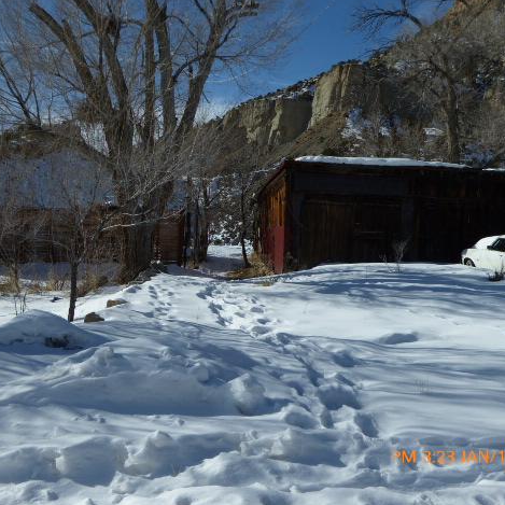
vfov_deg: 40.9
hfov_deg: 40.9
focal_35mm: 41
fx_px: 677
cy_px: 249
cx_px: 258
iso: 80
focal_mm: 5.8
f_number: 3.6
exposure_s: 1/1300
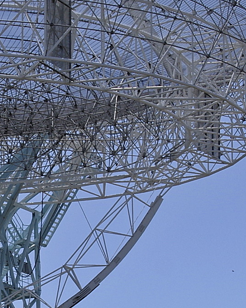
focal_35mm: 197
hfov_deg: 7.8
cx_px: -51
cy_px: 193
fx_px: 1792
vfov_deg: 9.8
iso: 200
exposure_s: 1/500
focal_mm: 28.13
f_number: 8
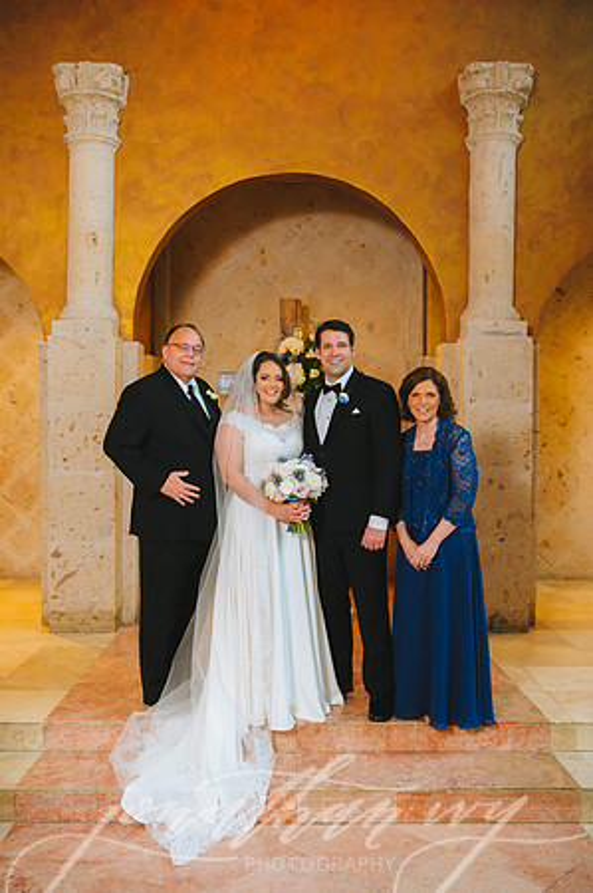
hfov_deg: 38.8
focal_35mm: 34
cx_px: 296
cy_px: 446
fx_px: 842
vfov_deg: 55.8
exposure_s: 1/320
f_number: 4
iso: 4000
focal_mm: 34
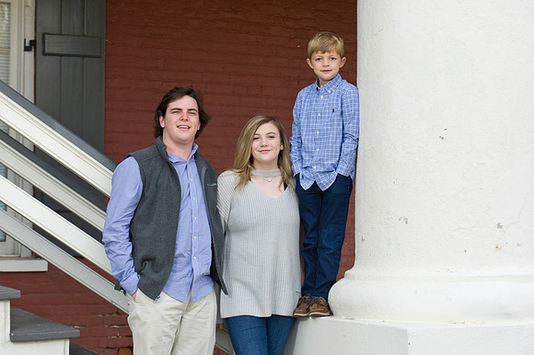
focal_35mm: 82
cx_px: 267
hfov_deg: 24.8
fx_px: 1216
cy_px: 178
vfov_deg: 16.6
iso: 160
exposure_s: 1/100
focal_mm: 82
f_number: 6.3
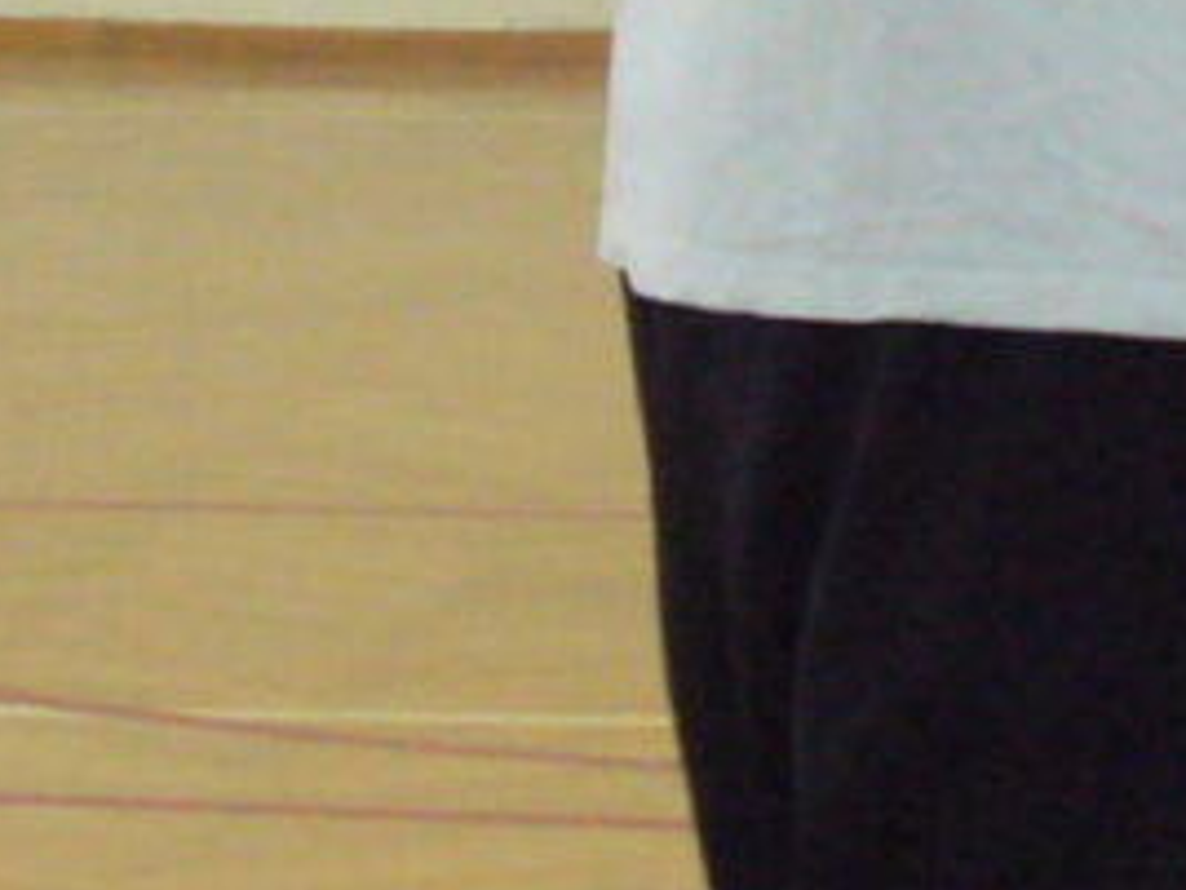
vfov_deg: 4.1
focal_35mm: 359
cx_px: 1735
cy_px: -452
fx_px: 12300
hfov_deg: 5.5
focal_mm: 11.4
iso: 250
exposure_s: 1/30
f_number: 3.2
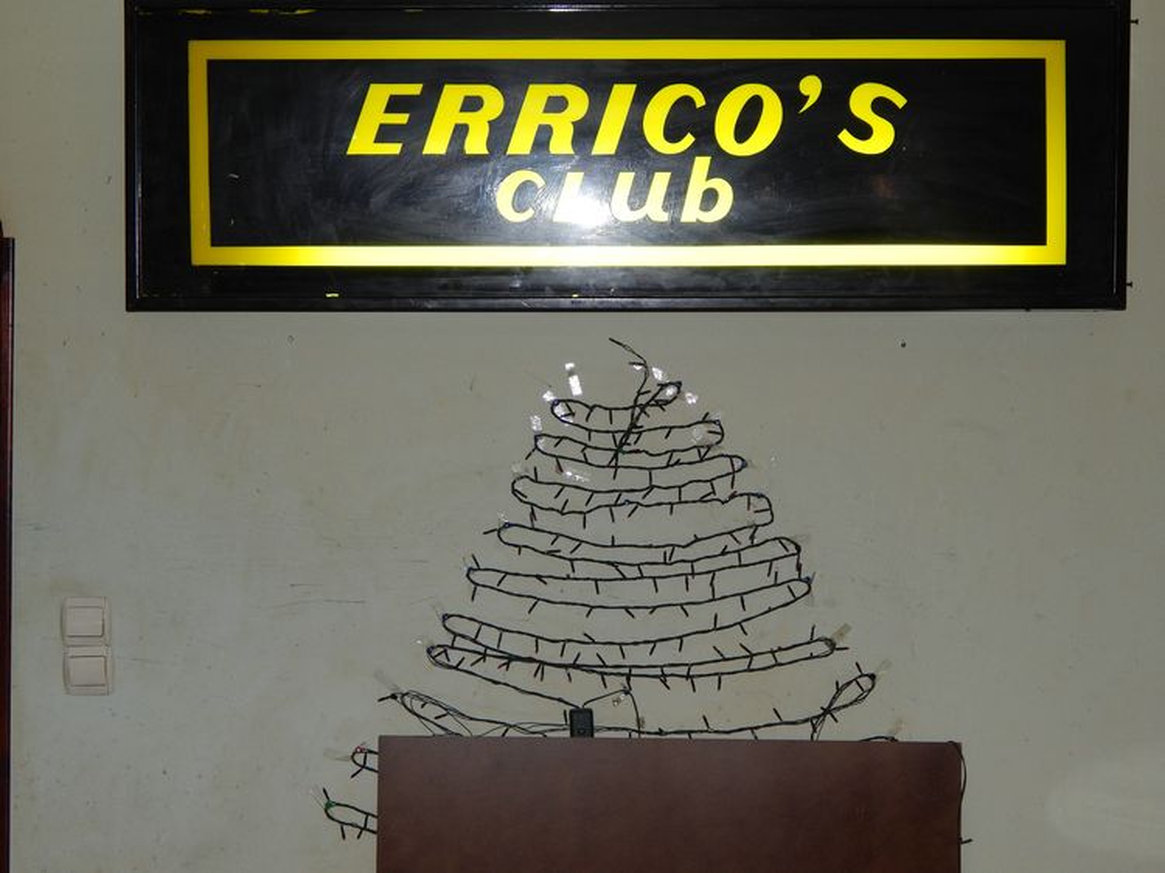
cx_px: 582
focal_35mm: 69
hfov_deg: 28.2
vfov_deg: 21.3
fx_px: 2321
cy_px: 436
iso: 200
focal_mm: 12.3
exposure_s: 1/30
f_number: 4.1
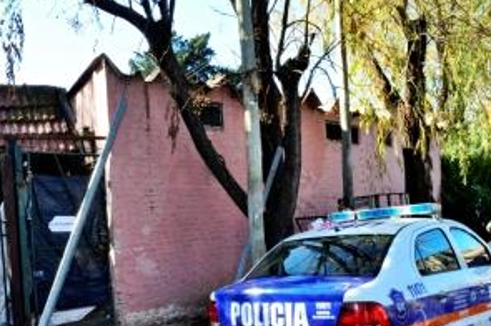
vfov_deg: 32.2
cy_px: 225
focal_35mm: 41
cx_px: 265
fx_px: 559
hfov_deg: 47.4
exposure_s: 1/50
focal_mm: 18
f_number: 22
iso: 1600
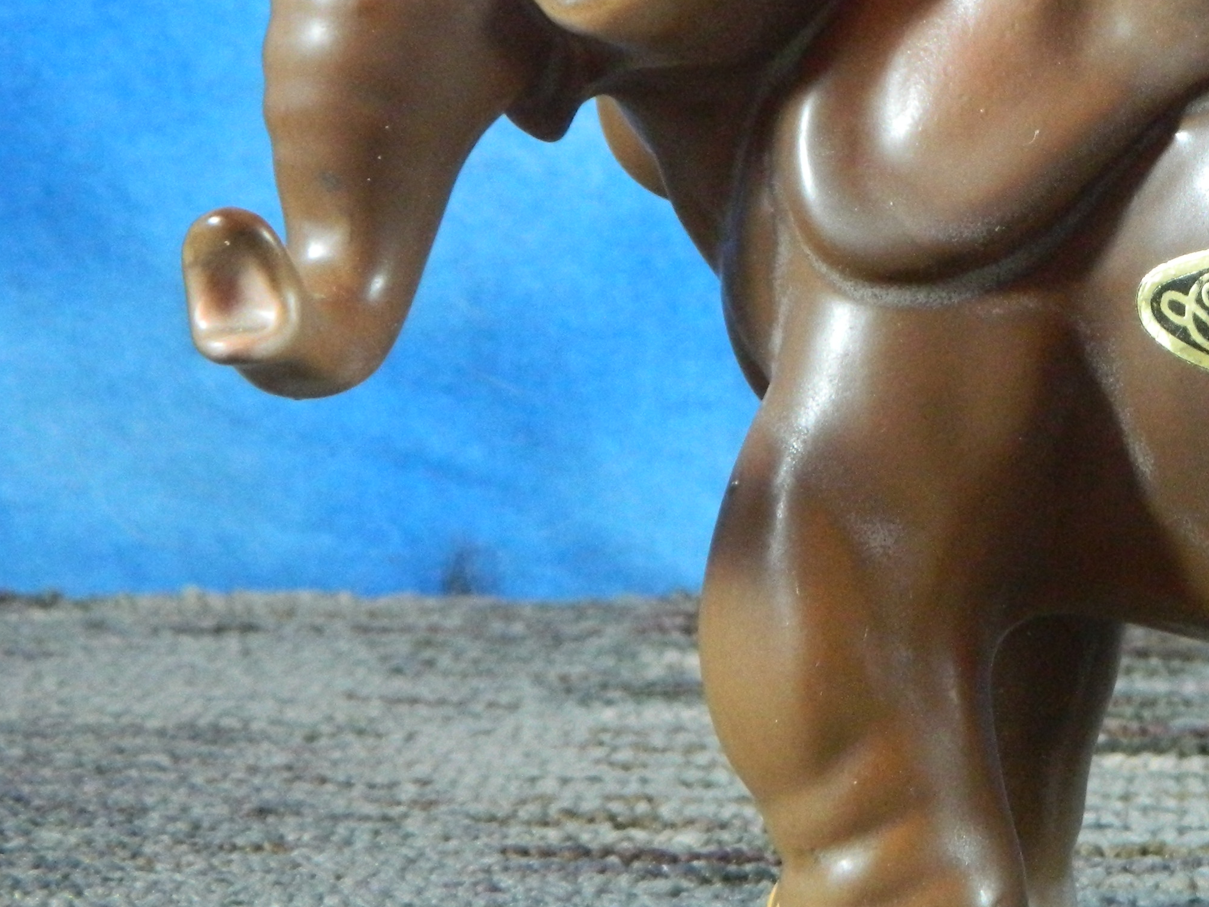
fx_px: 5239
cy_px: 178
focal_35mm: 150
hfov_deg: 13.0
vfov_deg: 9.9
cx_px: 1192
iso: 400
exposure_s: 1/15
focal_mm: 12.6
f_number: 4
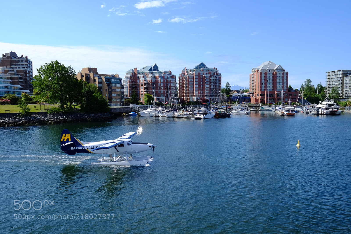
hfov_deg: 54.4
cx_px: 176
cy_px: 117
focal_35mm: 35
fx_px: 341
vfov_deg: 37.8
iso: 200
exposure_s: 1/340
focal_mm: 23
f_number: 8
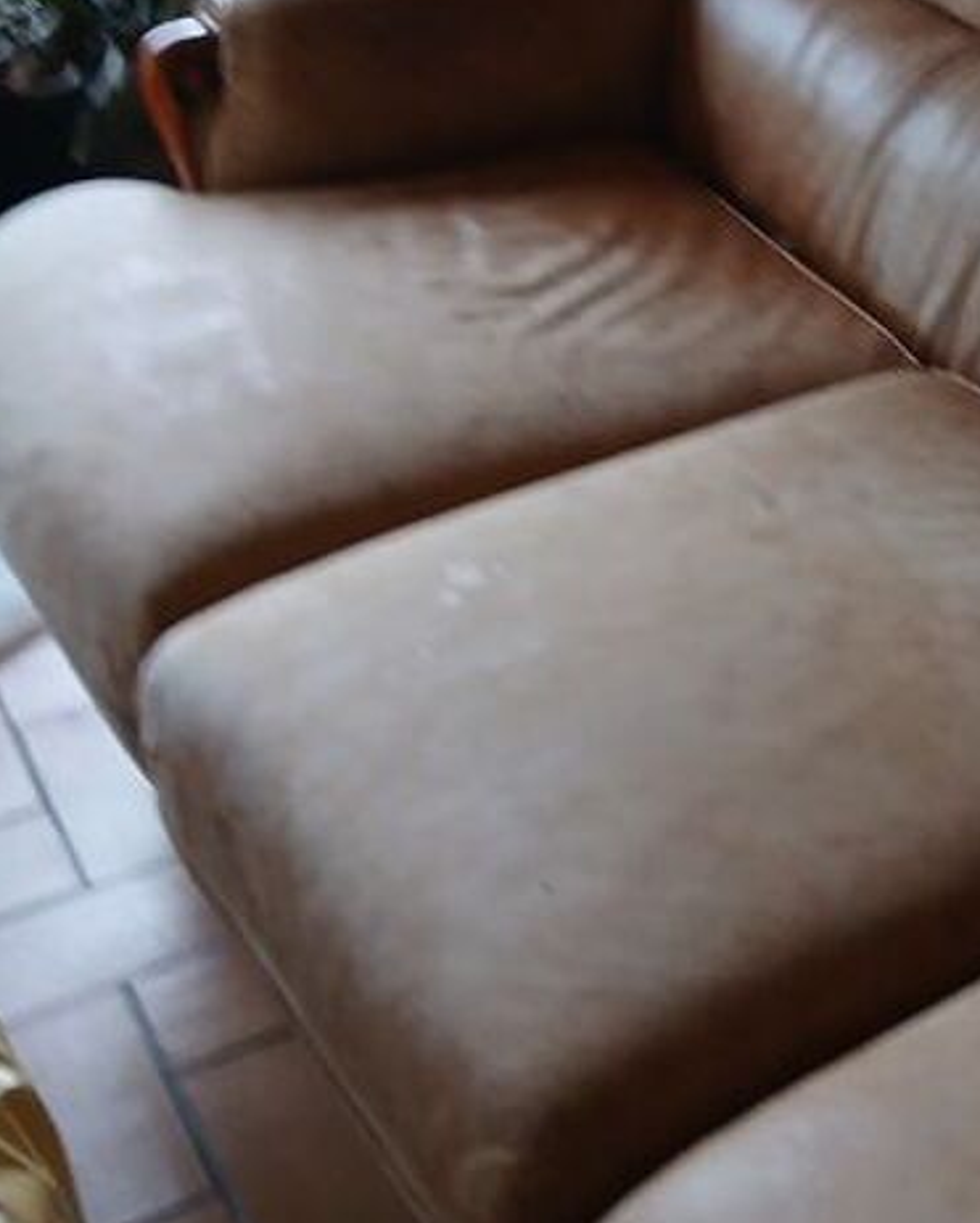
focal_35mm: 73
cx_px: 1310
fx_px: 2644
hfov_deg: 19.2
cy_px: 310
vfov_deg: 25.7
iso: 160
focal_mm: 3.98
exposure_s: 1/50
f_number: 1.8
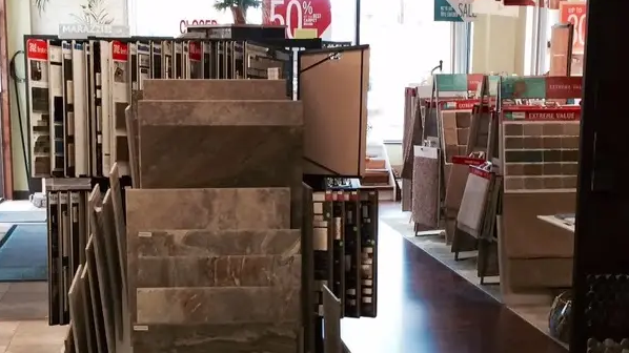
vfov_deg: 17.1
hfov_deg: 30.2
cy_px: 269
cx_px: 298
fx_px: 1167
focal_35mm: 70
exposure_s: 1/30
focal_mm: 4.12
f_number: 2.2
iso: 50
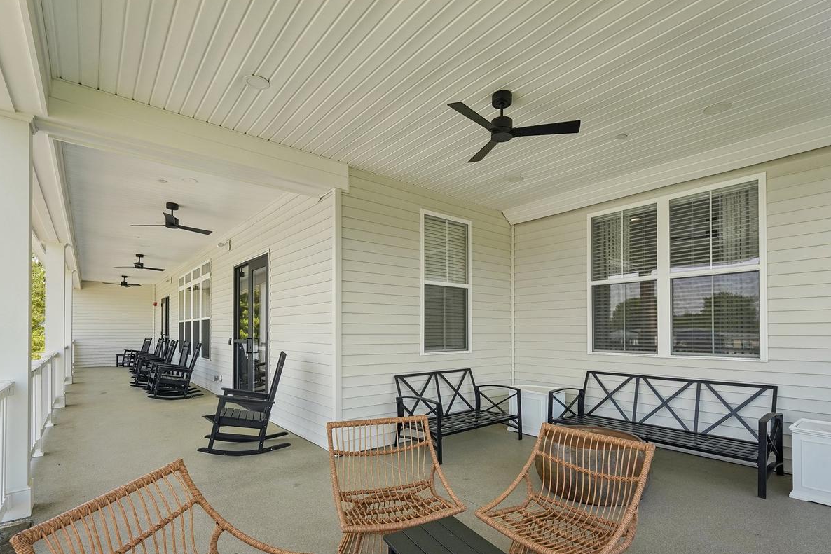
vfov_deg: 69.9
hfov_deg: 93.2
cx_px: 430
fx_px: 392
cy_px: 328
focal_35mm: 17
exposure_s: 1/320
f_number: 8
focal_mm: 14
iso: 500
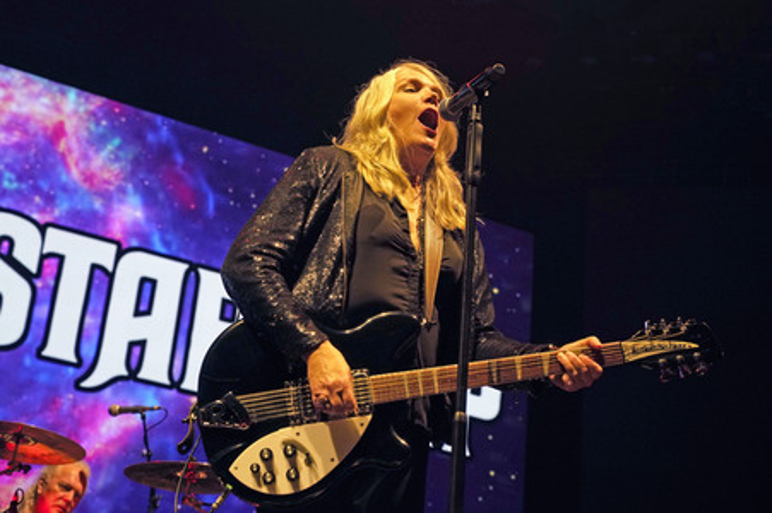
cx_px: 386
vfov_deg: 24.6
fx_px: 1179
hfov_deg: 36.3
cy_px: 256
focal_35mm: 55
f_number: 5.6
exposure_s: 1/100
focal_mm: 55
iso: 1600
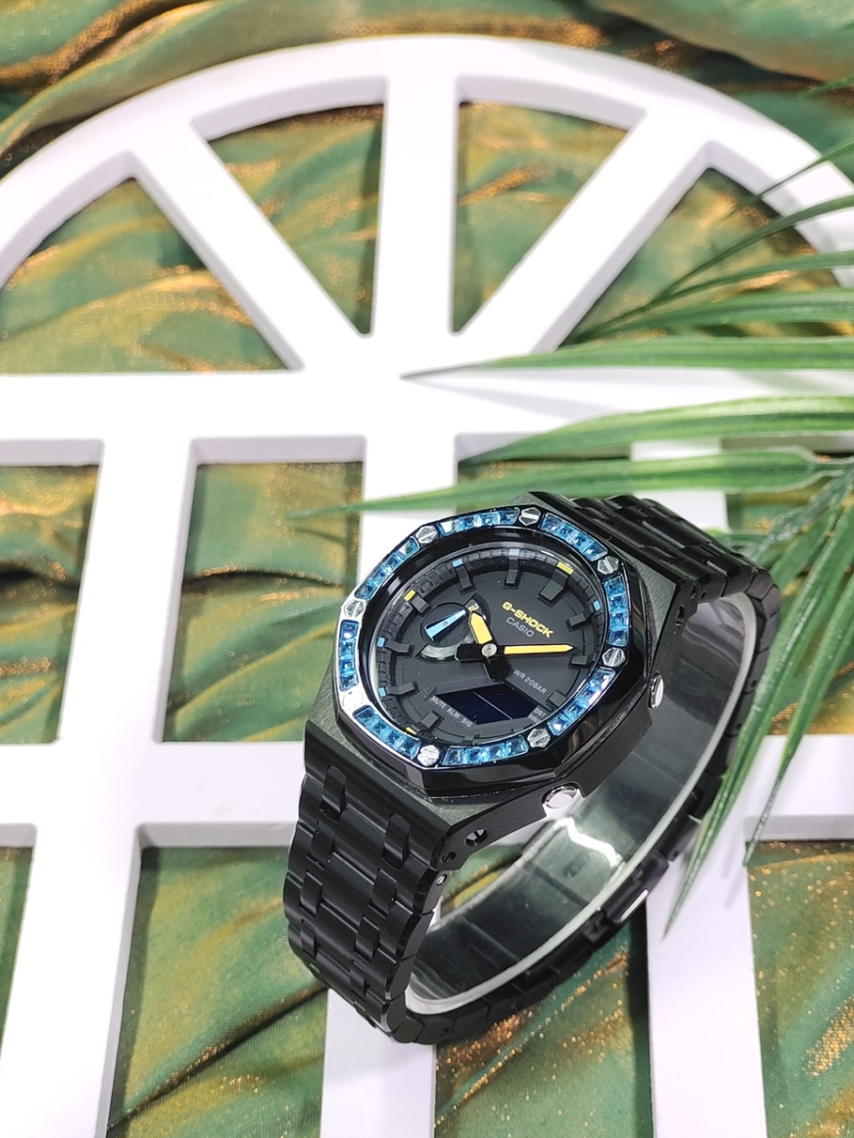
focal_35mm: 66
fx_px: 2171
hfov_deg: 22.2
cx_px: 483
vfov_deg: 29.4
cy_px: 650
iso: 50
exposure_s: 1/50
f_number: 2.08
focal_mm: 7.55
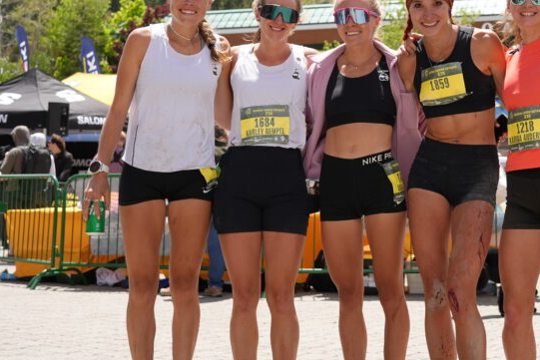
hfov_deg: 28.3
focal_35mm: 70
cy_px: 69
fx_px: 1050
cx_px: 425
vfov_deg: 19.3
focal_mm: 37
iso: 100
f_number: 4.5
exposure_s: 1/640
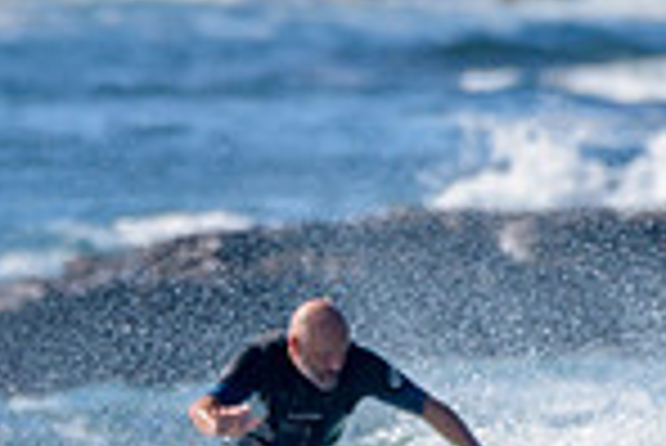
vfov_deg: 0.6
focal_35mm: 2396
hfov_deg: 0.9
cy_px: 509
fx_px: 44369
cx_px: 30
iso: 180
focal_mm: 500
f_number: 5.6
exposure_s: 1/2000
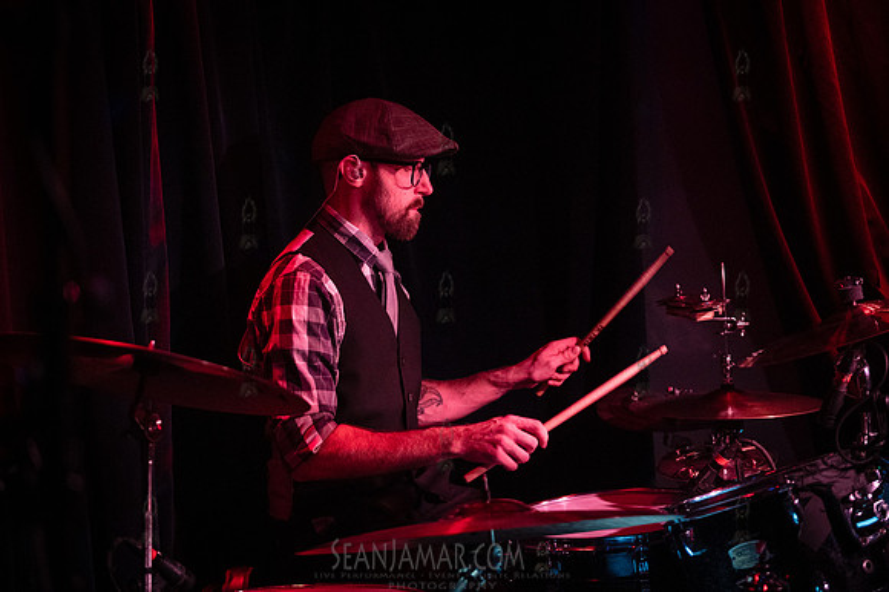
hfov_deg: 32.4
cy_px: 296
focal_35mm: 62
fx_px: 1530
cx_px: 444
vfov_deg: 21.9
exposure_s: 1/320
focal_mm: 62
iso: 12800
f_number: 3.2
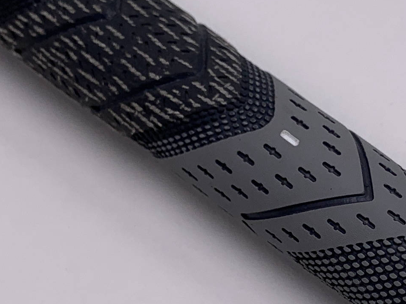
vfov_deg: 13.4
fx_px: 1290
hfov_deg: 17.6
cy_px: 229
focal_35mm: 110
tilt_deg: -59.6
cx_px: 373
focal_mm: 4.25
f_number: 1.8
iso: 25
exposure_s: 1/426
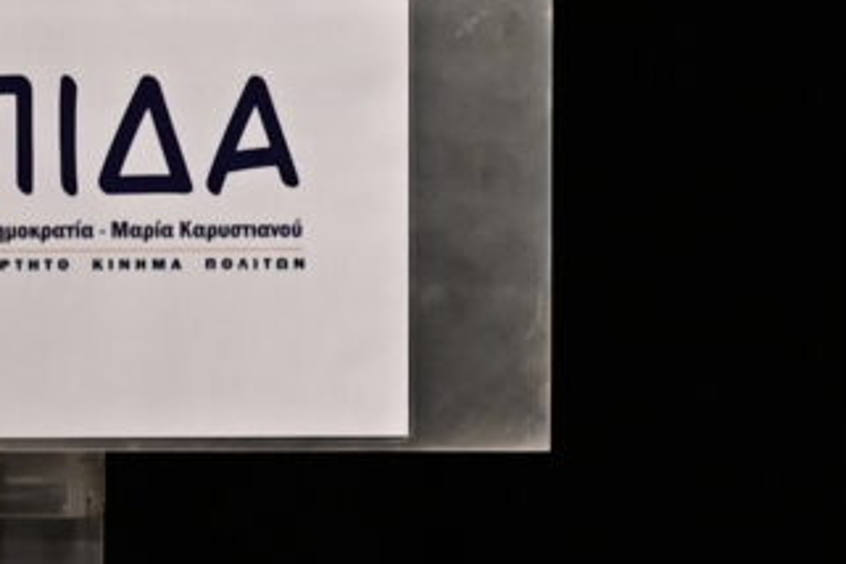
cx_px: 127
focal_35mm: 711
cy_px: -377
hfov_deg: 2.9
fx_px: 16707
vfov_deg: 1.9
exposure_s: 1/250
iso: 1250
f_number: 4
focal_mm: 190
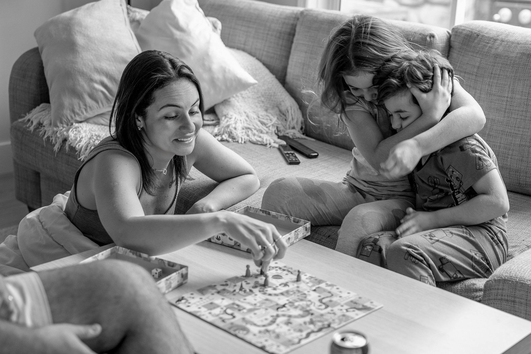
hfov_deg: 54.4
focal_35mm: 35
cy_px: 177
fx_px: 516
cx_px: 266
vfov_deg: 37.8
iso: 250
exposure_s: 1/100
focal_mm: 35
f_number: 1.8
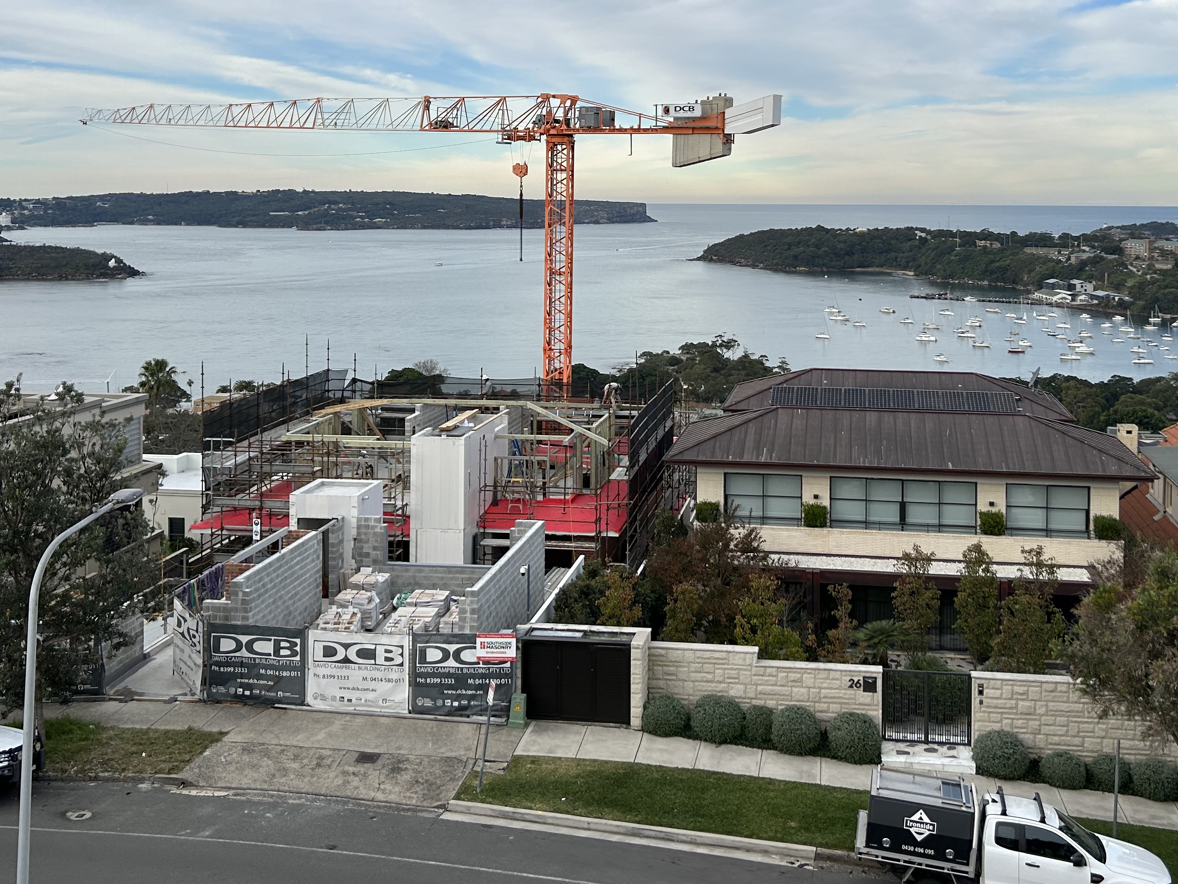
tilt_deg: -1.7
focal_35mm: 40
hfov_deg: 46.6
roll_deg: +0.2
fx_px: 1361
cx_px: 681
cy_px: 226
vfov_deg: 35.2
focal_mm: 5.7
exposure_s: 1/3077
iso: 50
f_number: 1.5
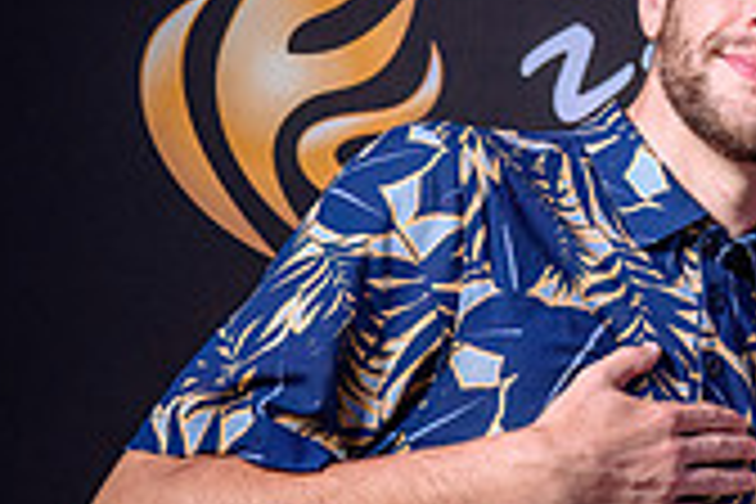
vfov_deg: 12.0
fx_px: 2352
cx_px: 1145
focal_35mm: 112
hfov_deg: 16.6
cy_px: 549
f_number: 3.2
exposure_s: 1/80
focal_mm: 29
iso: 800
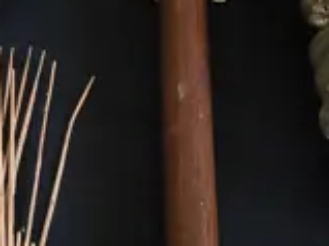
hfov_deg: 11.3
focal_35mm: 174
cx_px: 10
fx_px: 1652
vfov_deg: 8.1
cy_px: -258
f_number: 2
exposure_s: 1/100
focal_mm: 2.87
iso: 200
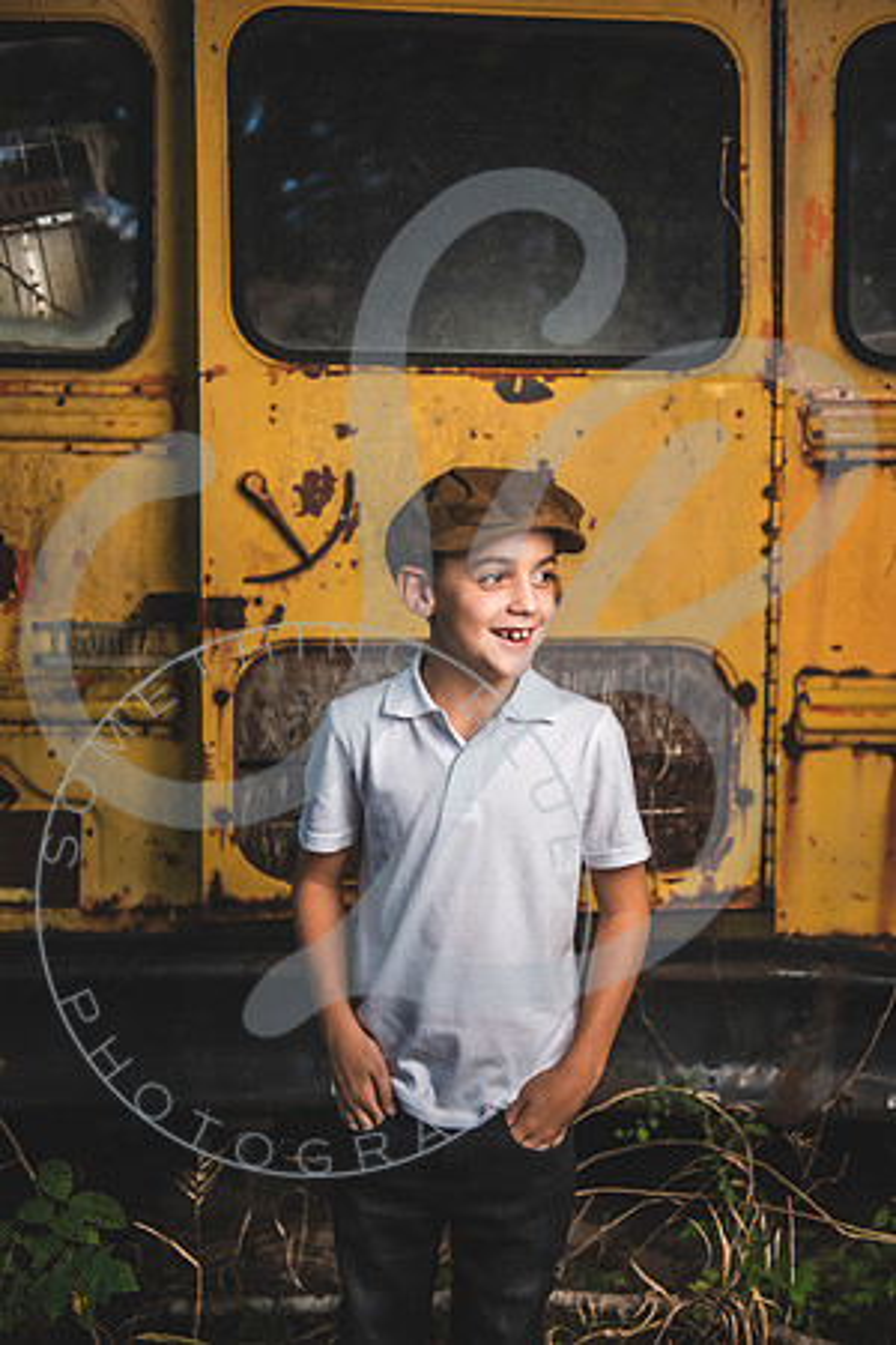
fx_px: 1867
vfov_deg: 39.6
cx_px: 448
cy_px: 672
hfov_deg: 27.0
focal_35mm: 50
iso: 100
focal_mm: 50
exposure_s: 1/160
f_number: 2.8
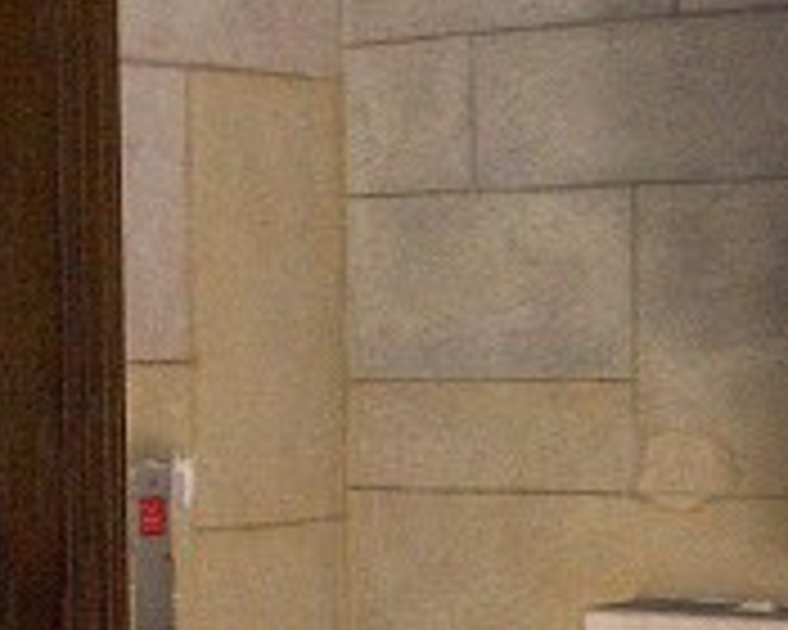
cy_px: 634
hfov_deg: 15.3
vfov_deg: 12.2
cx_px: 135
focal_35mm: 125
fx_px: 2915
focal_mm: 5.8
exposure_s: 1/60
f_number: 2.6
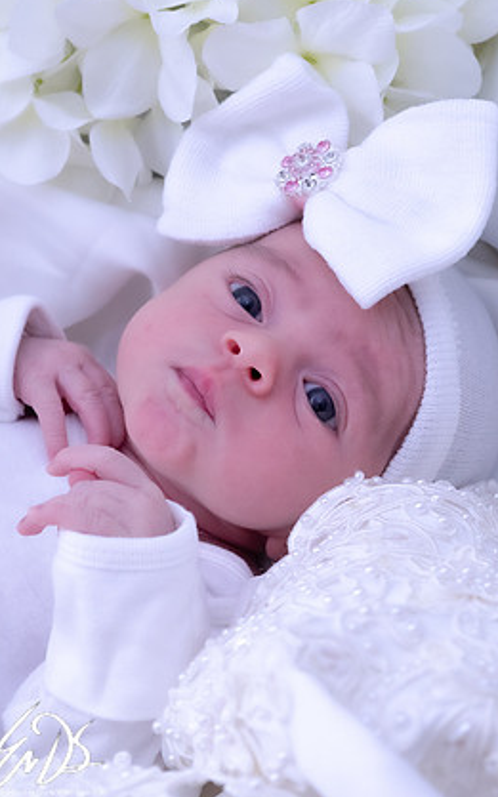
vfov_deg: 23.8
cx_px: 209
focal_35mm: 87
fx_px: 1891
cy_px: 390
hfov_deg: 15.0
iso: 1600
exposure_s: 1/125
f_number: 5.6
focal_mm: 50
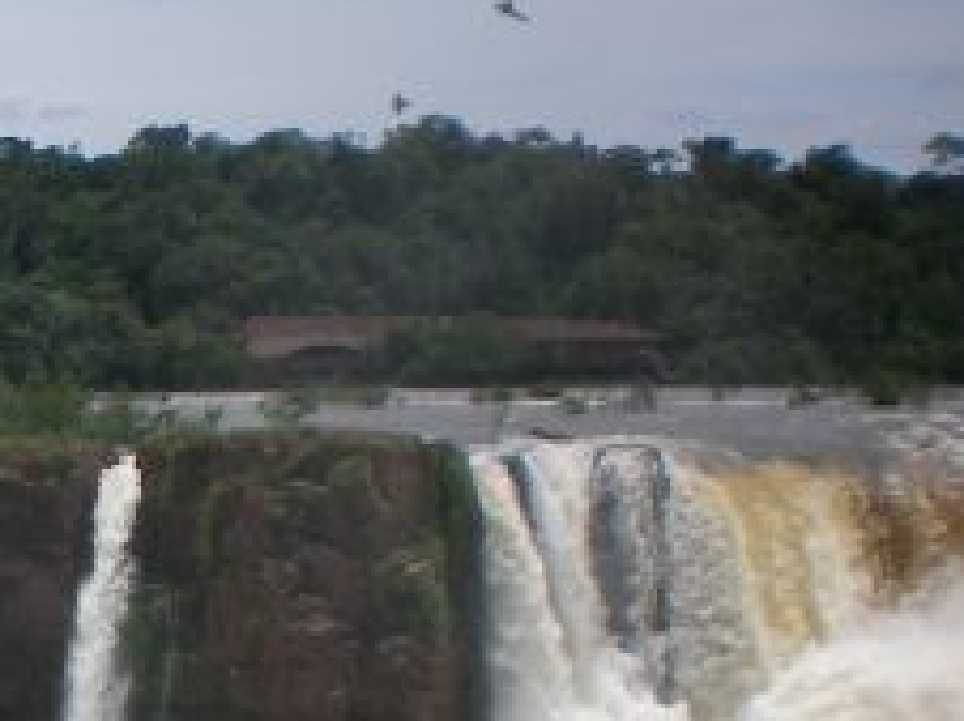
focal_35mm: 110
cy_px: 951
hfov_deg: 16.8
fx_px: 3060
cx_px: -322
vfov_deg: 13.0
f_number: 4.6
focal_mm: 6.3
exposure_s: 1/1000
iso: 64
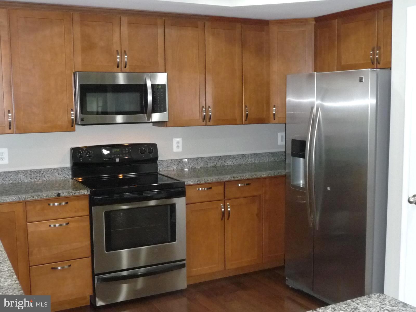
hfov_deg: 45.8
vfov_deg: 35.1
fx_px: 493
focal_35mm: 41
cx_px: 208
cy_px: 156
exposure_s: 1/30
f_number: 3.3
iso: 400
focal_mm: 4.7
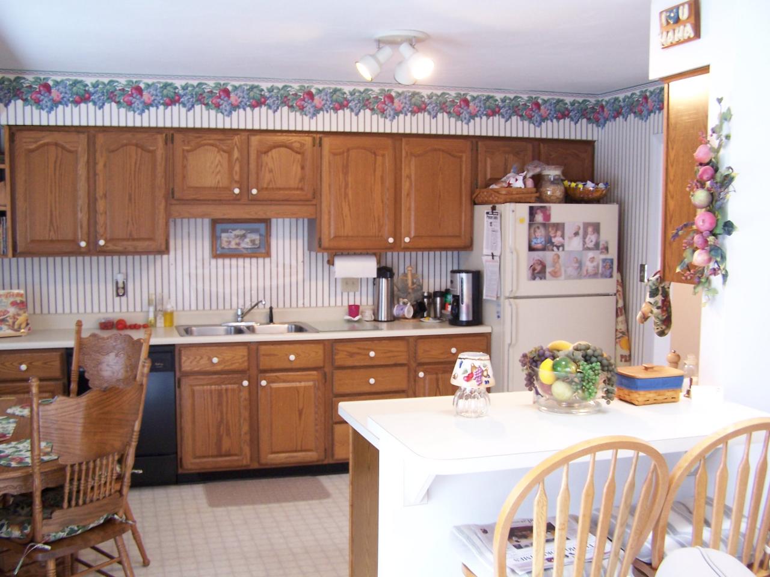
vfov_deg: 37.7
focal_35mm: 38
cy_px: 288
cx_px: 385
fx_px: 845
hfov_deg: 49.0
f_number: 2.8
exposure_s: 1/8
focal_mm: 6.3
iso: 140
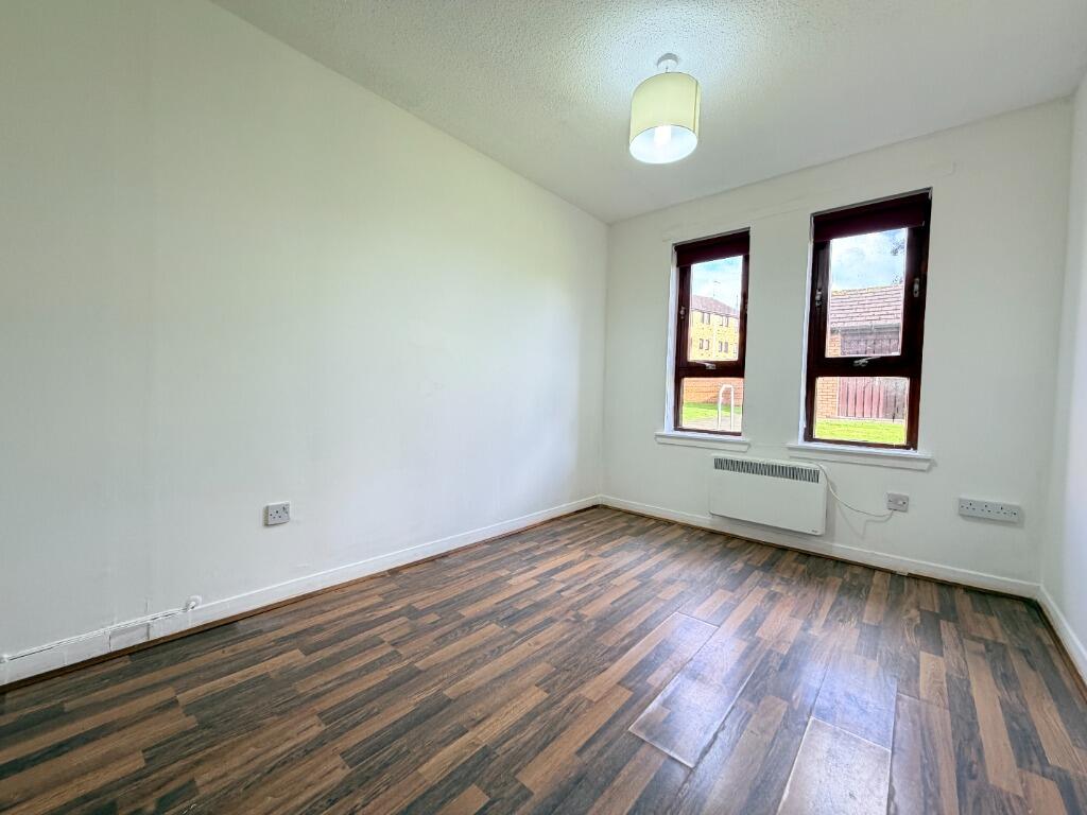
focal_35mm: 14
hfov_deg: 102.1
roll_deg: -1.5
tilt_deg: -0.3
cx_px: 544
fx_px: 440
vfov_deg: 85.7
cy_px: 408
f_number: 2.2
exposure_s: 1/121
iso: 160
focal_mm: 2.22
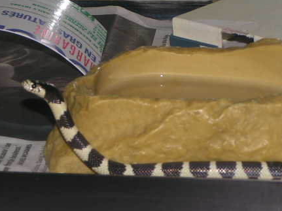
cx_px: 87
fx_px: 1645
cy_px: 119
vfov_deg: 7.3
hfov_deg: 9.8
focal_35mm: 202
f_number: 5.6
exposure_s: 1/1000
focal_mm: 20.9
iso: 100
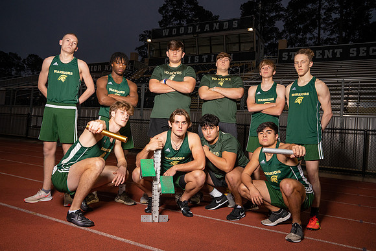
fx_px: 303
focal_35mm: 29
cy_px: 126
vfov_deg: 45.0
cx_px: 188
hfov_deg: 63.6
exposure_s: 1/250
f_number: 8
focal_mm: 29
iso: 640
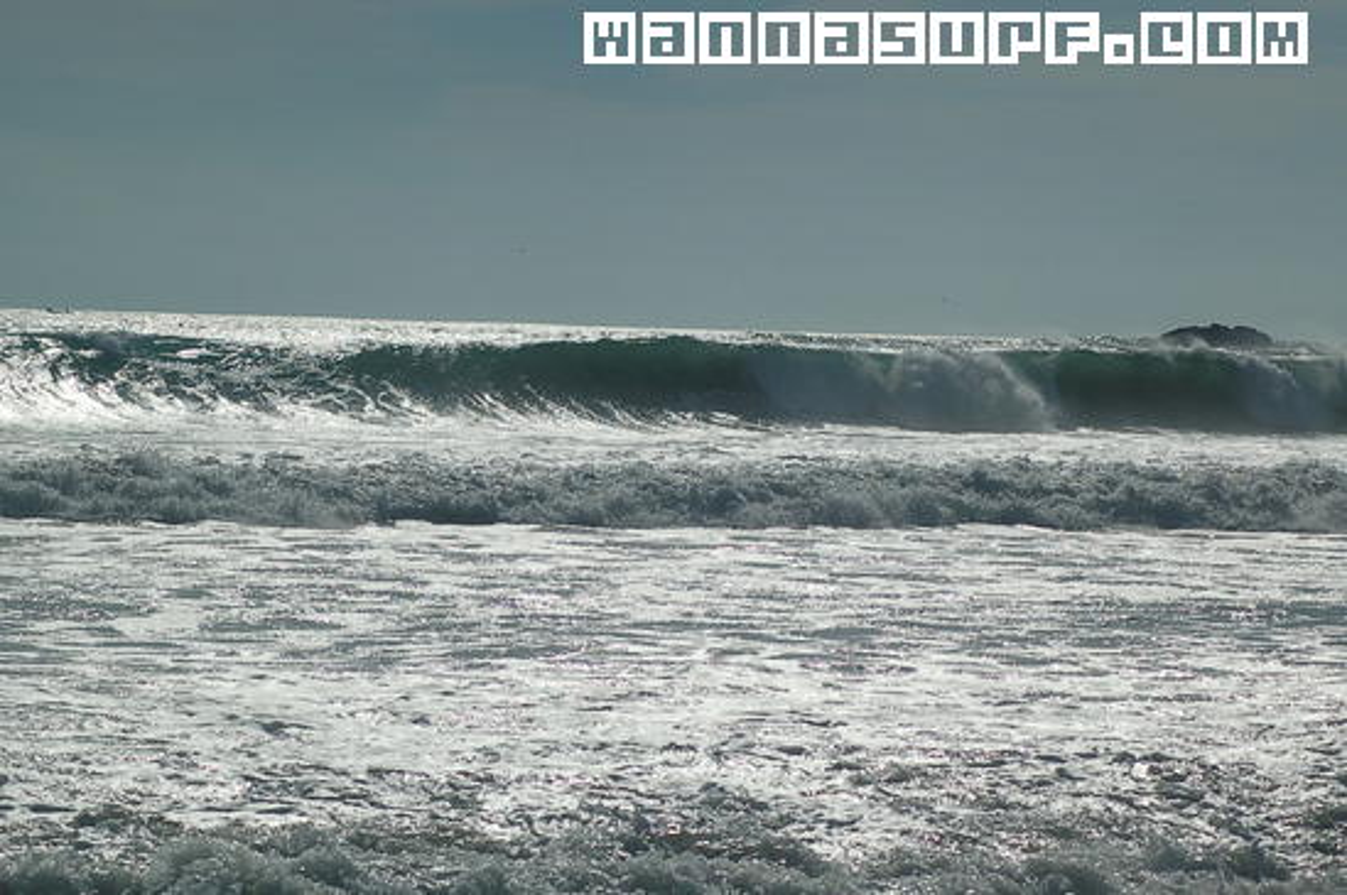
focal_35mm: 158
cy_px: 448
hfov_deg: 13.1
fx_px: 5888
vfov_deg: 8.7
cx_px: 674
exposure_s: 1/1000
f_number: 8
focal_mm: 105
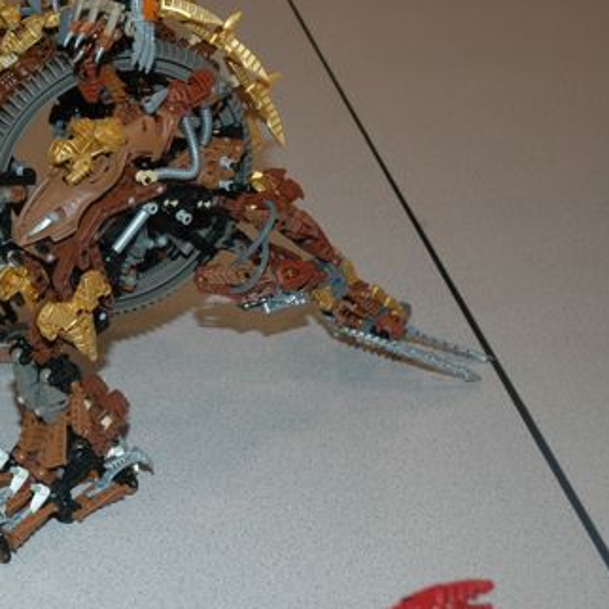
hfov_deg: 19.6
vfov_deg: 20.1
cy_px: 210
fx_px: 1712
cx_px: 15
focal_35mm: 86
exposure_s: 1/60
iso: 200
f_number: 4.2
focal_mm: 34
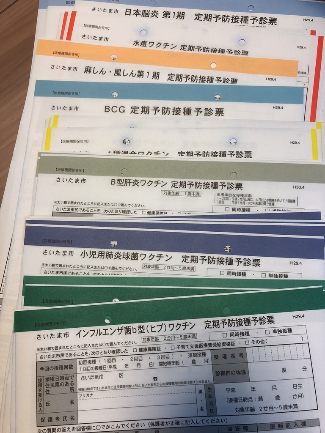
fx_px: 351
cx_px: 162
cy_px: 216
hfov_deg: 49.7
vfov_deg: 63.4
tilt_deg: -76.6
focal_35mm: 28
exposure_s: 1/33
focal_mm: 3.99
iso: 32
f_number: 1.8
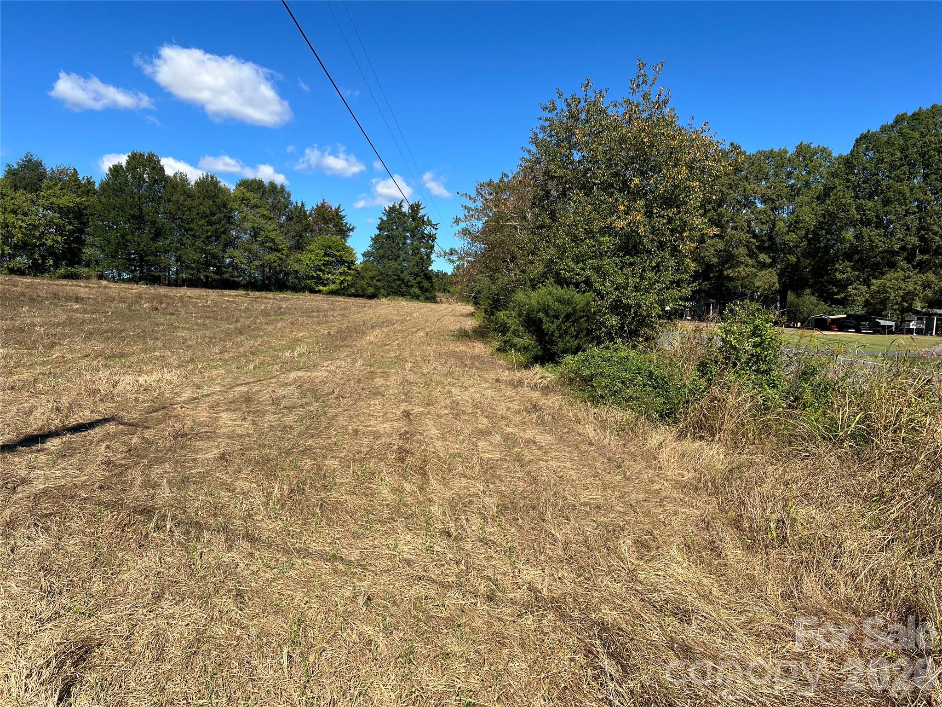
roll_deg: -2.5
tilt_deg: -1.8
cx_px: 471
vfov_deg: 53.1
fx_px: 708
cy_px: 354
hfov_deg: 67.3
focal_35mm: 26
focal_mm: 5.7
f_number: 1.5
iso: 50
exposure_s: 1/3704
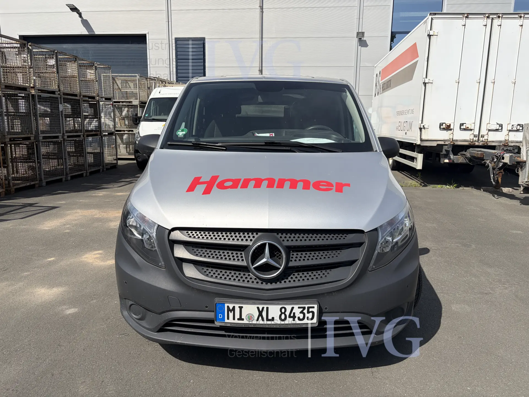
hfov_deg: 67.3
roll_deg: -0.9
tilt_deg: -8.5
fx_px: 397
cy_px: 198
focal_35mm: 26
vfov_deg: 53.1
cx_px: 264
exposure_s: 1/5814
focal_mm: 5.96
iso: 64
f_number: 1.6
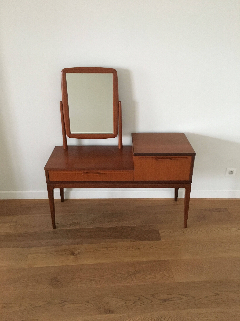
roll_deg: -0.9
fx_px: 268
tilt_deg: -24.8
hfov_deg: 48.2
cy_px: 160
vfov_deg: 61.7
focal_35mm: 29
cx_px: 120
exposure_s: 1/17
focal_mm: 4.15
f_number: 2.2
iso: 400
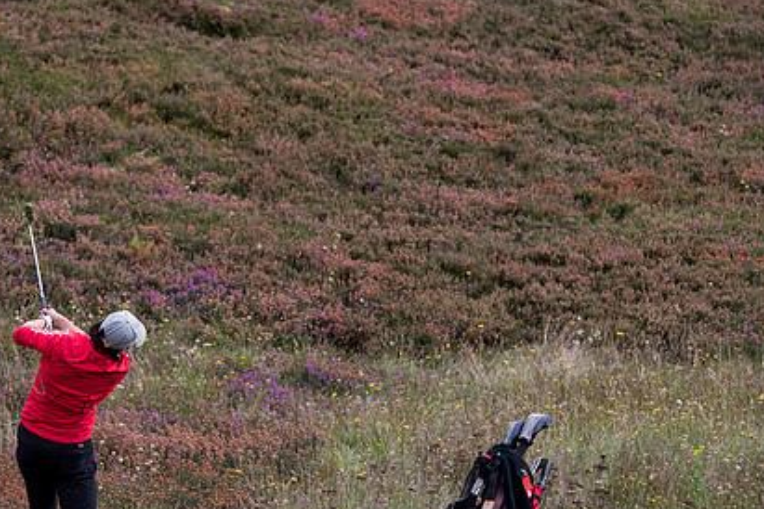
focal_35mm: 233
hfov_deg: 8.8
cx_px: 251
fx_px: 4944
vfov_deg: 5.9
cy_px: 263
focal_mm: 165
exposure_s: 1/1600
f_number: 5.6
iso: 640
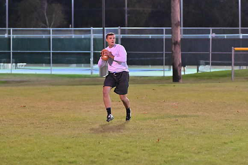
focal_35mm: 202
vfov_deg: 6.8
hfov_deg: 10.2
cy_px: 82
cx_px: 124
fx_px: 1392
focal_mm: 135
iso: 6400
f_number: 4
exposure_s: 1/400
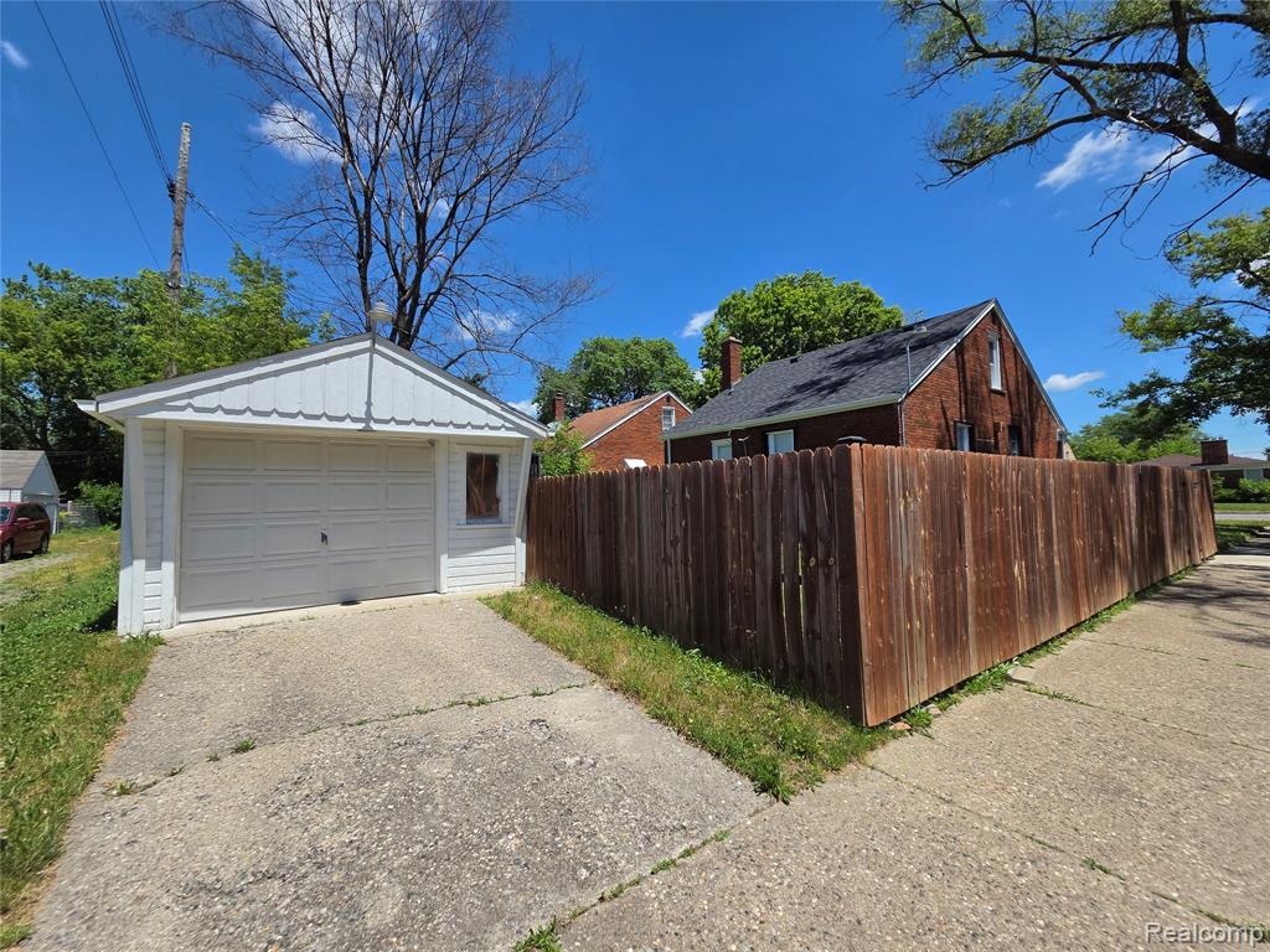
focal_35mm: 13
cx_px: 635
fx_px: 477
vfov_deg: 89.9
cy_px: 476
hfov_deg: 106.2
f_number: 2.2
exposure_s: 1/3913
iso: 100
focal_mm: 2.2
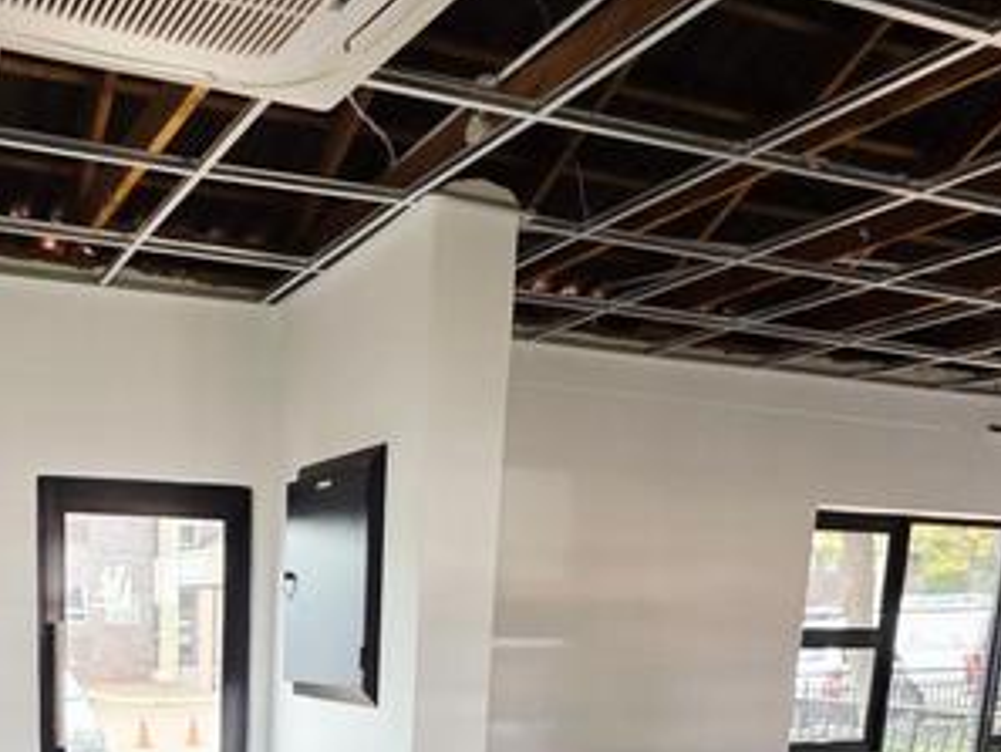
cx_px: 212
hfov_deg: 49.8
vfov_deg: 35.1
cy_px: 823
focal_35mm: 35
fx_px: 1013
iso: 200
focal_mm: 2.2
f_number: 1.9
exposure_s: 1/50
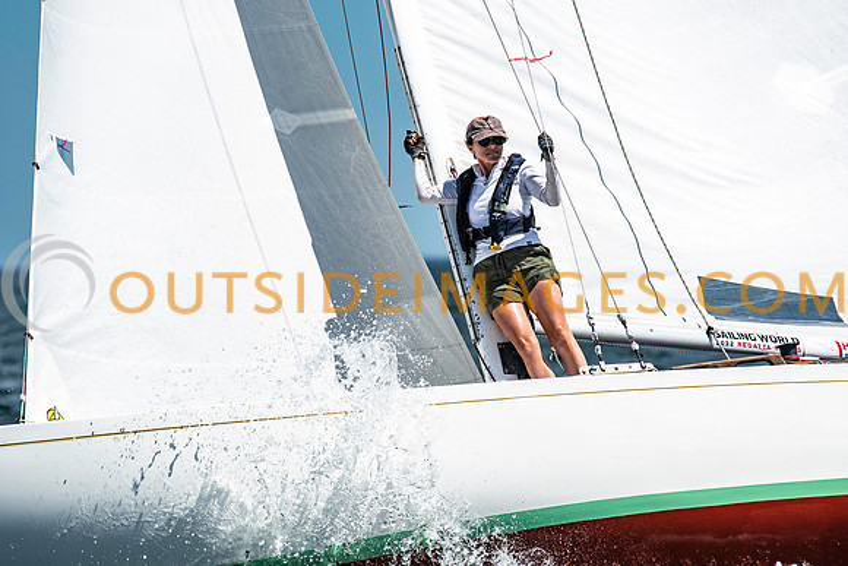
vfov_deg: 3.1
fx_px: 10602
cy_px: 283
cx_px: 424
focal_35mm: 450
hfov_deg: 4.6
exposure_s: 1/4000
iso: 320
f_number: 5.6
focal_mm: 300
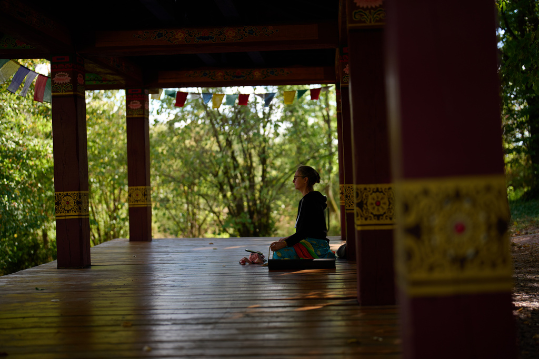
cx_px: 270
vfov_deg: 27.0
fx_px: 748
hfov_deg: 39.6
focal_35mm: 50
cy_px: 180
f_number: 1.2
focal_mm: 50
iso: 200
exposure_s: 1/2500
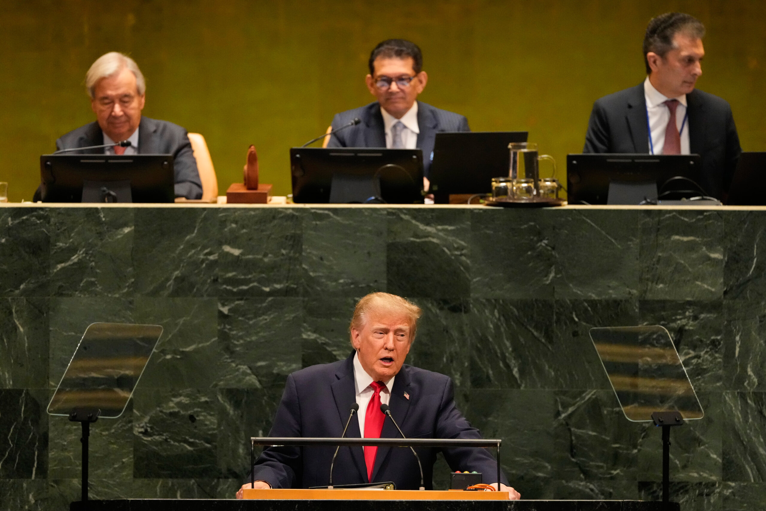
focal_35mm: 600
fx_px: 12766
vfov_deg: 2.3
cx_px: 383
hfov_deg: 3.4
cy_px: 256
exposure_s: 1/500
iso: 8000
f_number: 4
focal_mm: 600
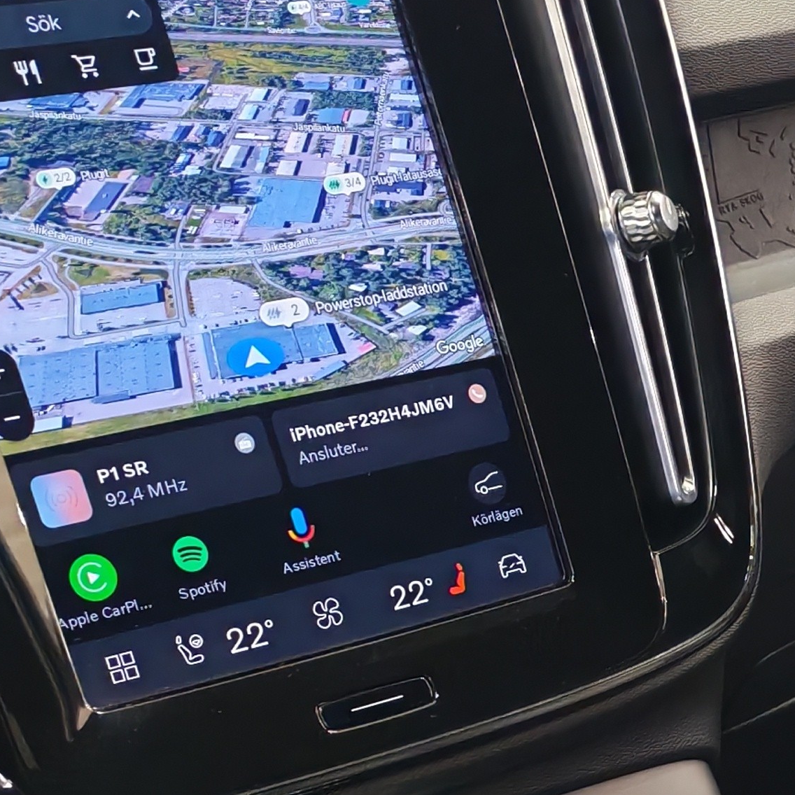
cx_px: 999
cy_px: 843
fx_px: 2650
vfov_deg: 16.6
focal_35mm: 102
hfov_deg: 16.3
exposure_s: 1/50
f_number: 1.9
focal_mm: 6.12
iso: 2500
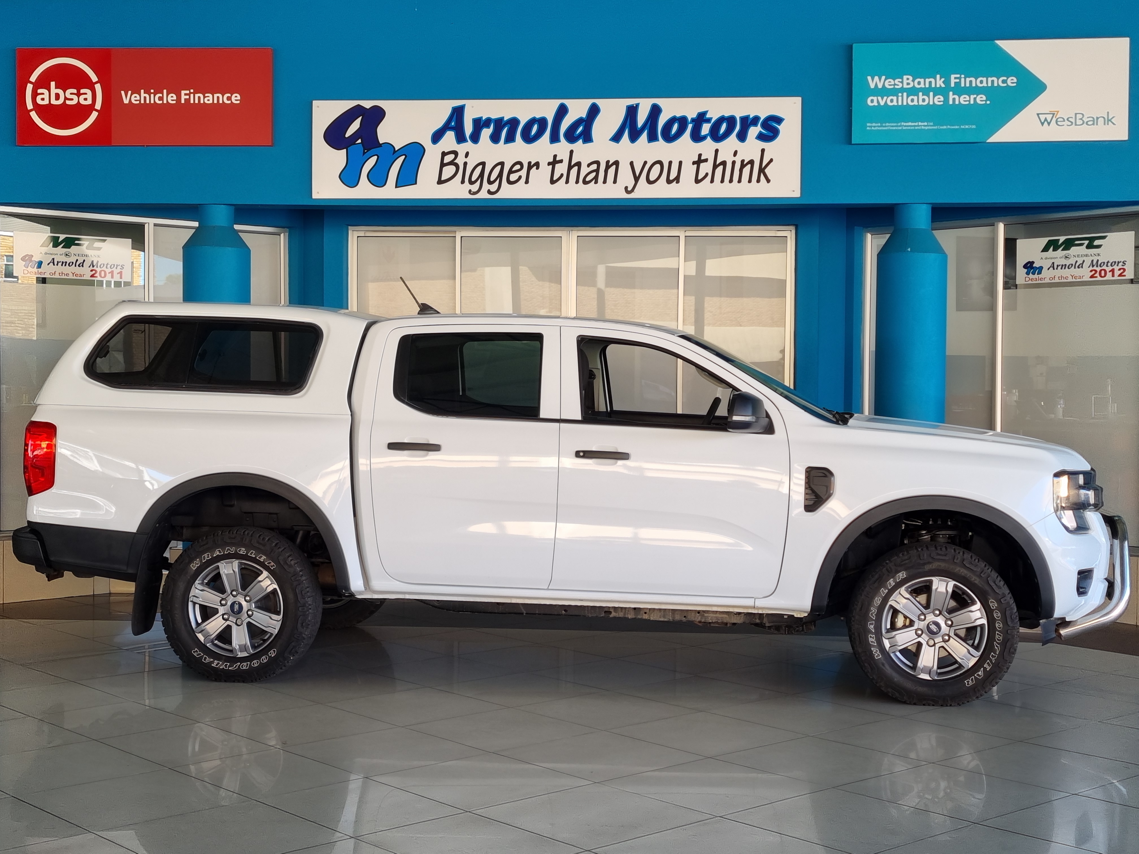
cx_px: 570
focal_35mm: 26
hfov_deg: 67.3
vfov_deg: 53.1
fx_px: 856
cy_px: 427
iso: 50
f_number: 1.8
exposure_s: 1/154
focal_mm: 5.4
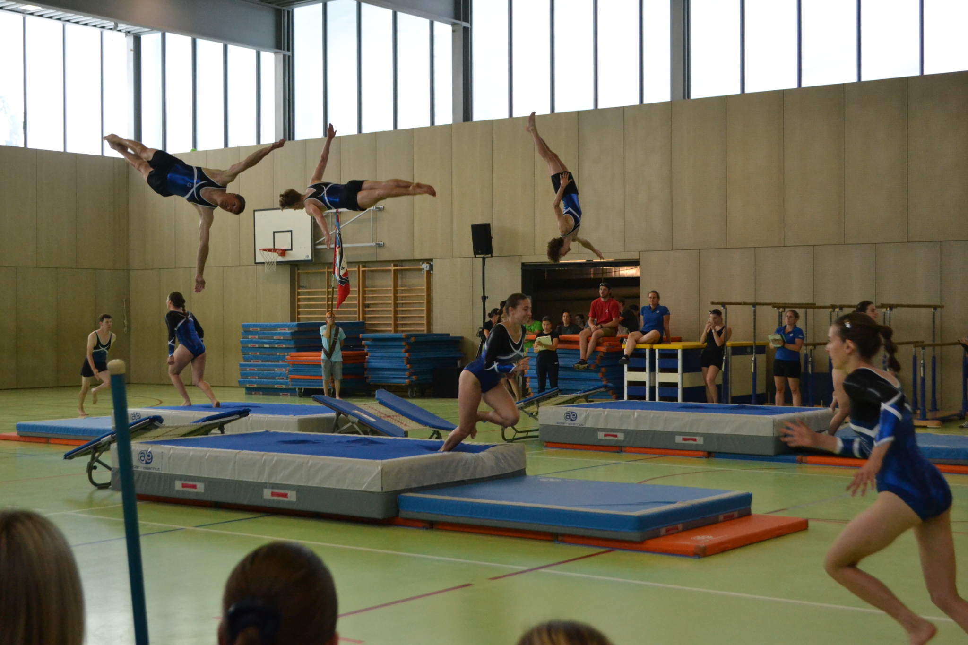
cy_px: 322
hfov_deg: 37.9
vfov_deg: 25.7
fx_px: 1411
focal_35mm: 52
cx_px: 484
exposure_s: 1/500
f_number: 5
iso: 2200
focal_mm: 35
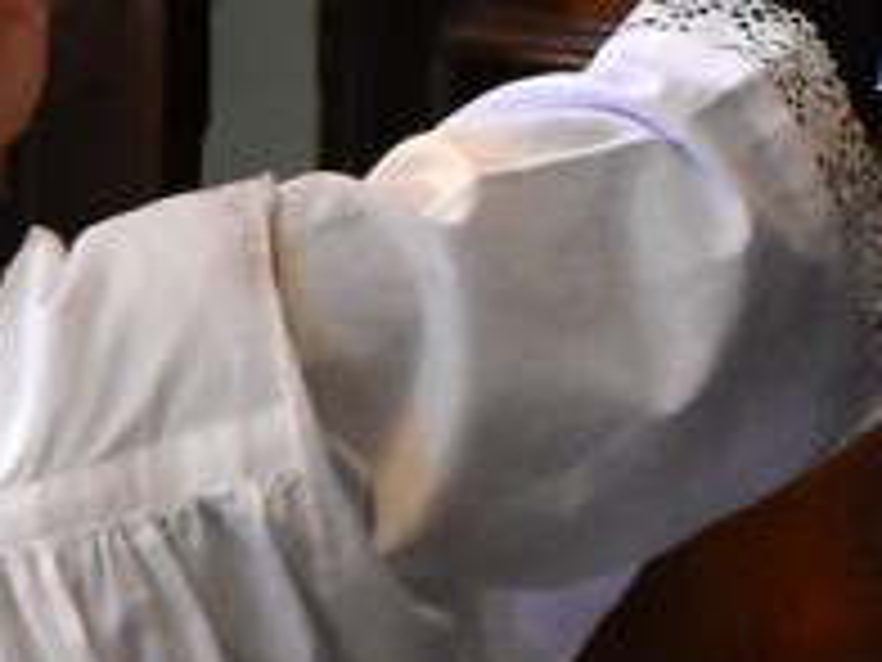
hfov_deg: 12.3
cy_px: 306
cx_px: 56
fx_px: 4051
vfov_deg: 9.3
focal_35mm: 159
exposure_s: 1/60
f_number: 4
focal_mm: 20
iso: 6400
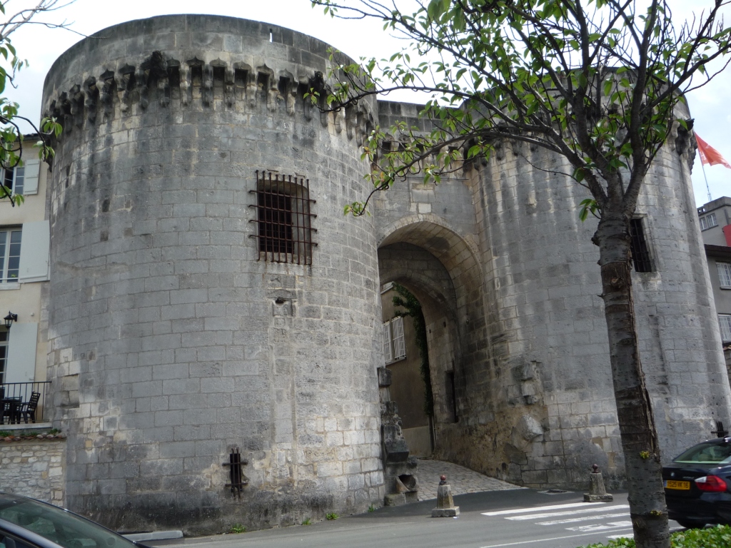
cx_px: 366
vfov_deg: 46.8
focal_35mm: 30
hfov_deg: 60.0
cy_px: 274
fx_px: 634
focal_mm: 5.2
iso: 100
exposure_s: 1/400
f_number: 4
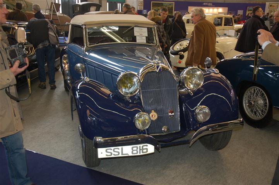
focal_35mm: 38
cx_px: 140
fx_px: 290
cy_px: 92
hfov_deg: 51.3
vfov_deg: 35.5
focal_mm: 25
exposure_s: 1/60
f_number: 3.8
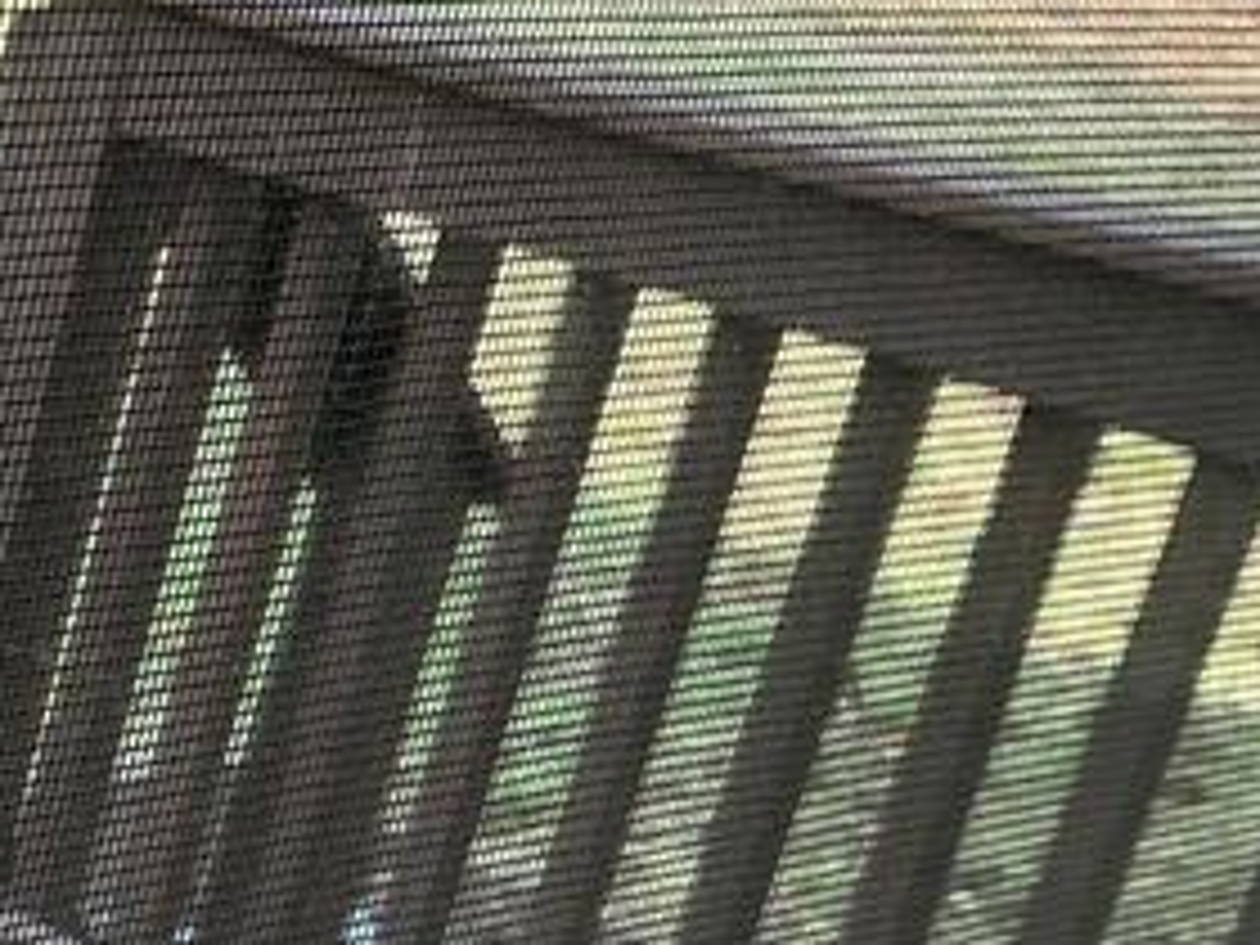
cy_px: 1251
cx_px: -958
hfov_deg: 15.9
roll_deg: -8.0
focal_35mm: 106
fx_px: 3858
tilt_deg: -26.0
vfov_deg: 13.4
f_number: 1.8
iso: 50
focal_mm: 3
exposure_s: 1/120
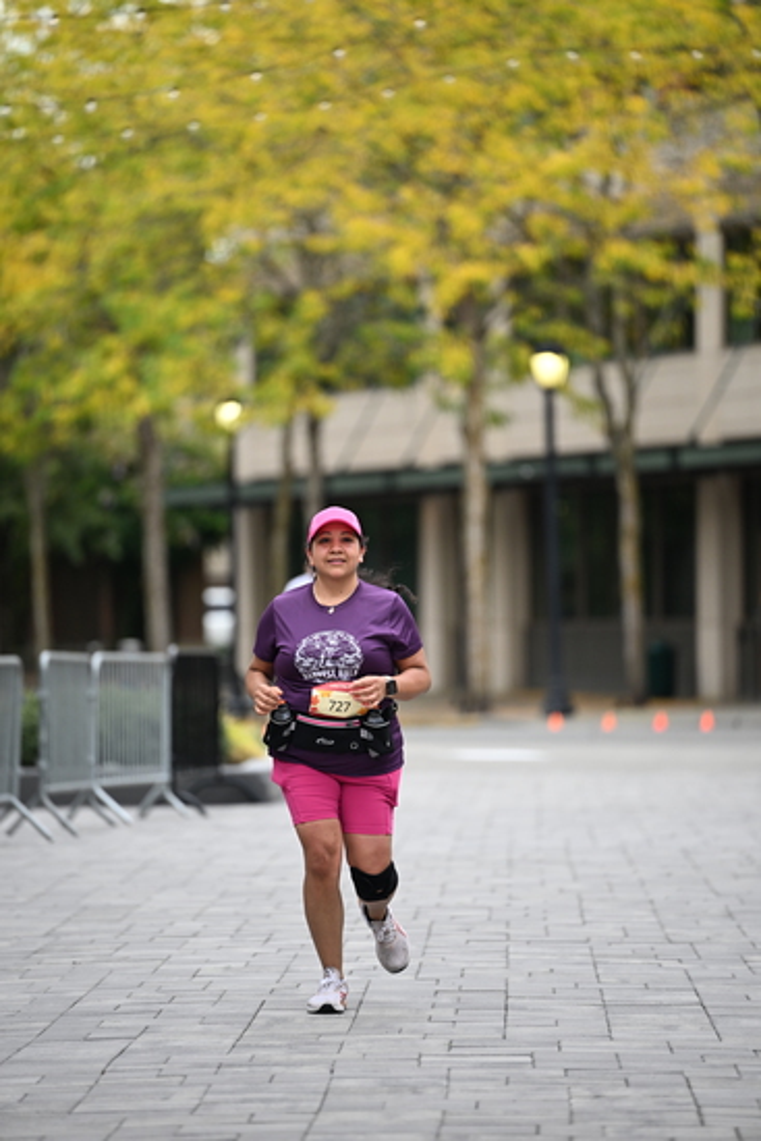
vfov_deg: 10.3
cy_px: 570
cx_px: 380
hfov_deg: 6.9
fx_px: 6337
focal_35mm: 200
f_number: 2.8
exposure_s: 1/1600
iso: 640
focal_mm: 200
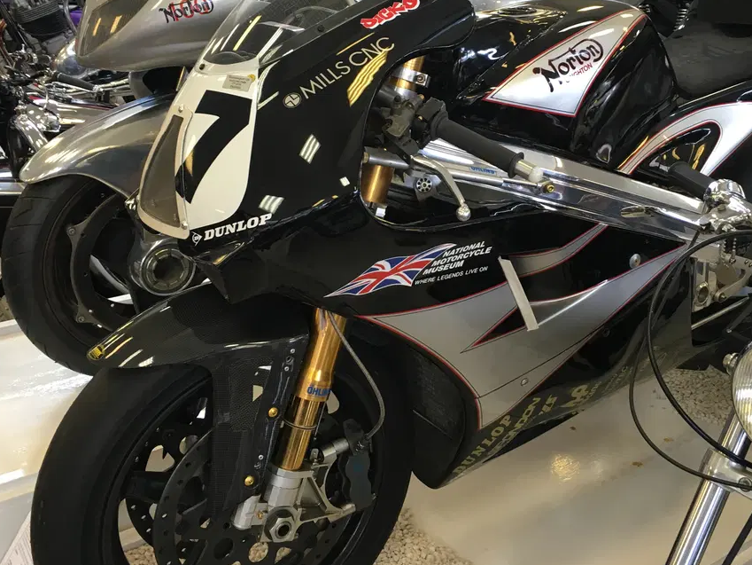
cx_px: 438
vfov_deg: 34.7
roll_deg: -0.7
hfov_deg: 45.6
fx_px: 891
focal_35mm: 41
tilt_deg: -13.8
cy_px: 176
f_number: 2.2
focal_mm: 4.15
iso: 50
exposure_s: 1/33
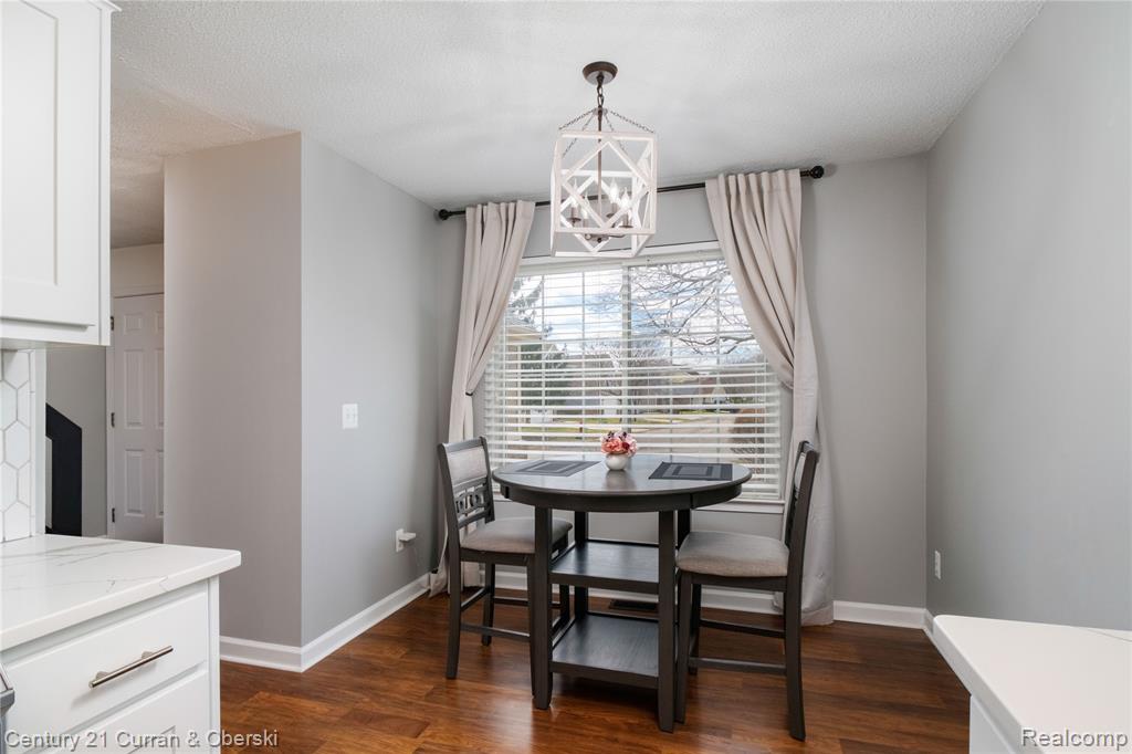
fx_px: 566
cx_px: 566
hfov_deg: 90.0
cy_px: 377
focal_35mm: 18
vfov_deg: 67.3
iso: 500
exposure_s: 1/250
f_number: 8
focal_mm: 11.7
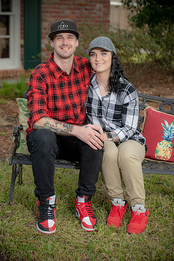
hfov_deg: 17.1
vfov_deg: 25.4
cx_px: 87
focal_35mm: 80
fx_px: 580
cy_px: 130
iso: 320
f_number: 5
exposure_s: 1/250
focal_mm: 80
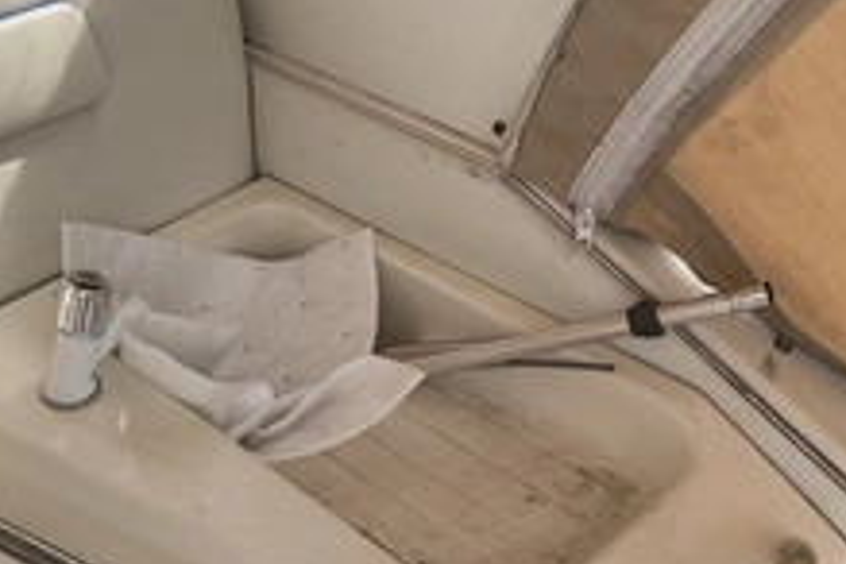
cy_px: 263
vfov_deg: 24.6
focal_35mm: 55
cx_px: 212
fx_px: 1292
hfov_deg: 35.4
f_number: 1.8
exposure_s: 1/1577
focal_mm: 3
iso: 25
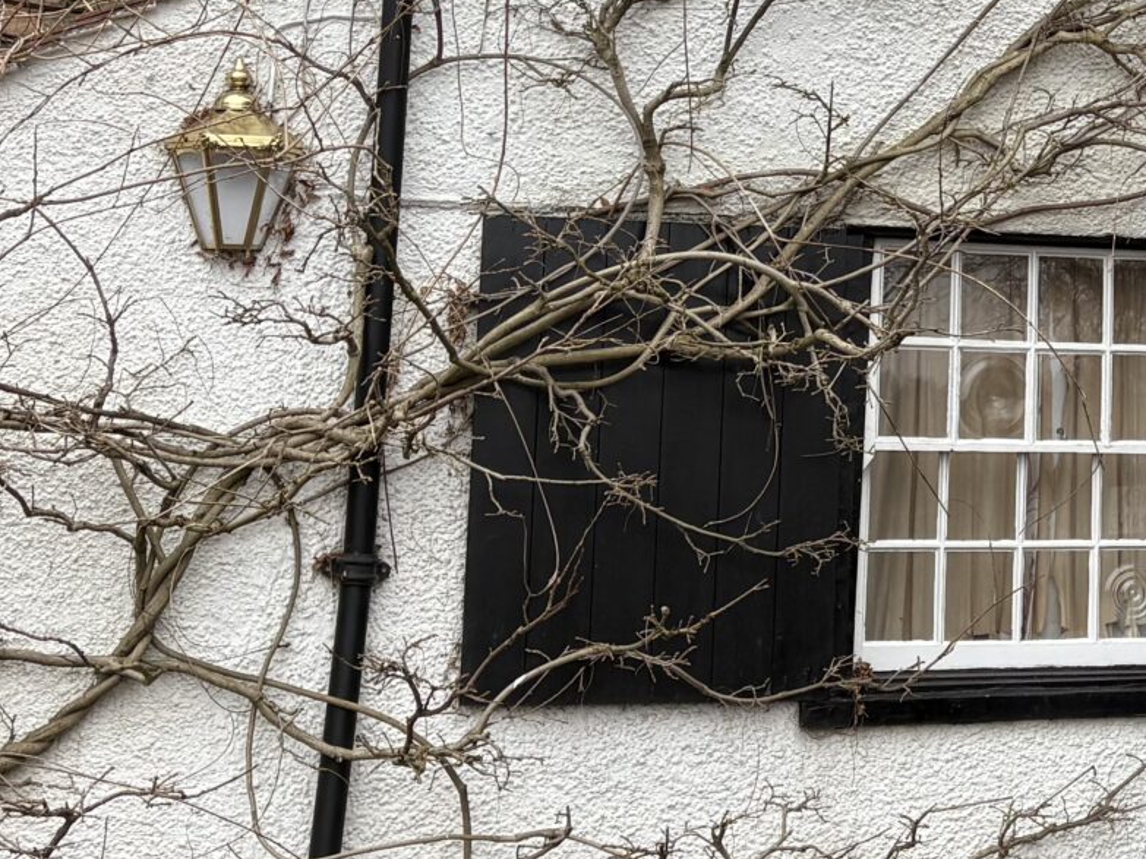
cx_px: 1311
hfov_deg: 21.6
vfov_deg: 17.2
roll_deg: +0.2
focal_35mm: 85
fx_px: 2814
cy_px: 149
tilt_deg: +7.3
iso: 50
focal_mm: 5.96
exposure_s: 1/228
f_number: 1.6
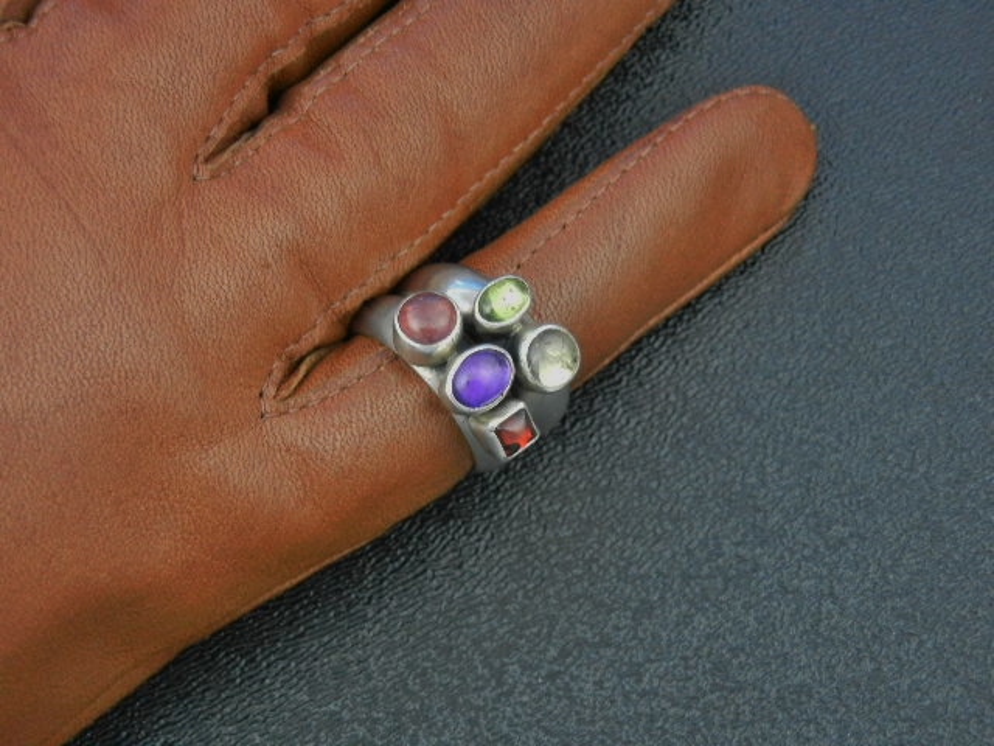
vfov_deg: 16.6
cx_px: 497
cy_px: 373
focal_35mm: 89
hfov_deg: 22.0
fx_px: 2556
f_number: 4.4
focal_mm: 16
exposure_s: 1/2.6
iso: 200
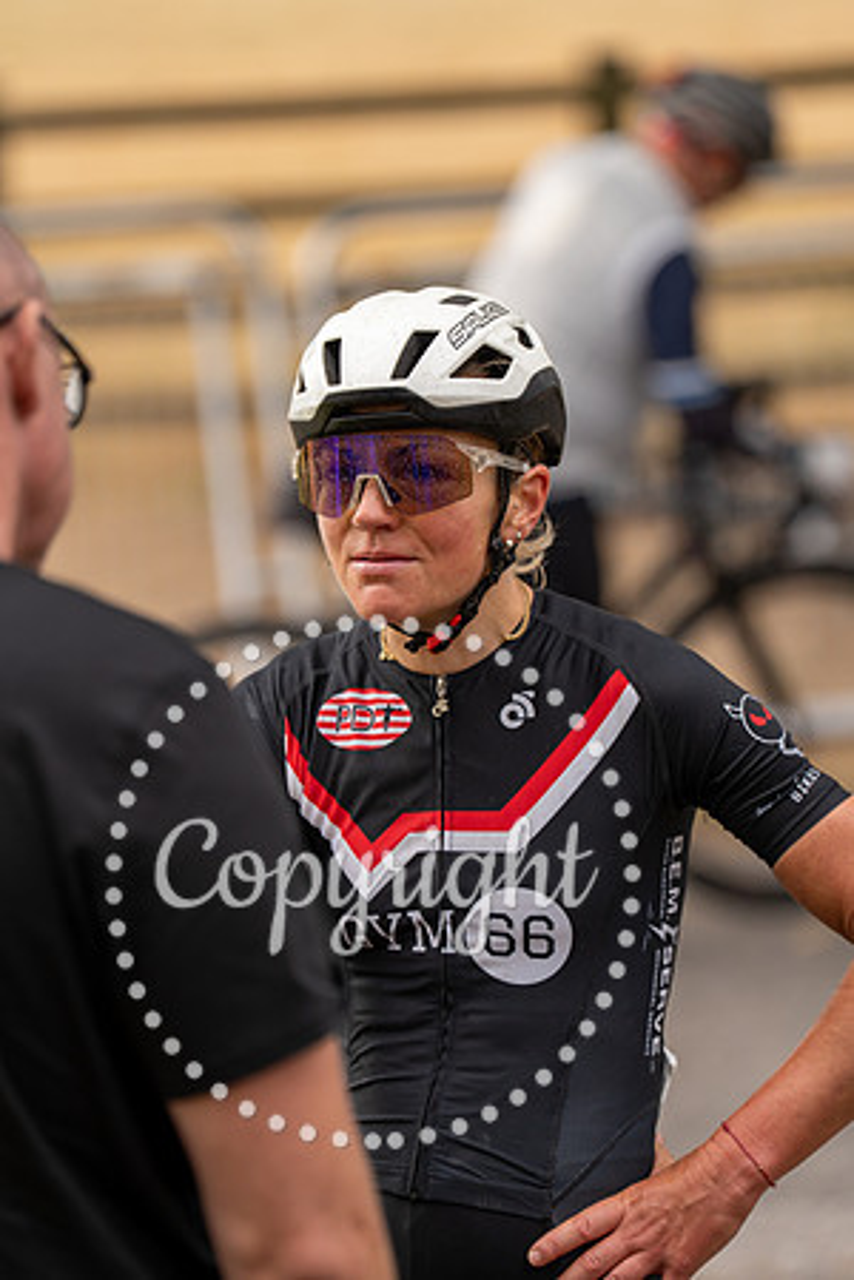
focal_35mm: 200
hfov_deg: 6.9
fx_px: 7116
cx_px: 427
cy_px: 640
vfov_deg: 10.3
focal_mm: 200
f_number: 3.5
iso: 250
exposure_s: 1/1000
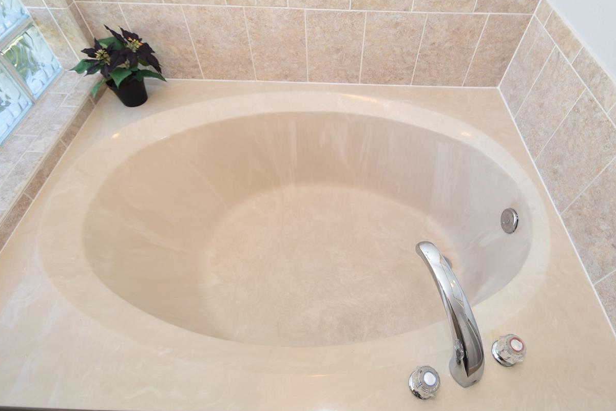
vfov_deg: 61.6
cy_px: 171
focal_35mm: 20
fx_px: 342
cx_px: 338
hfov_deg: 83.7
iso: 200
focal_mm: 10
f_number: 4.5
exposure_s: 1/80
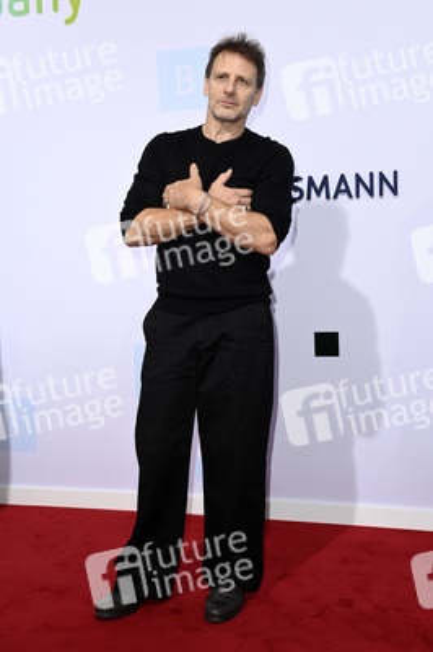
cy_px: 326
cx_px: 216
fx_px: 813
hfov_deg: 29.8
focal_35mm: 45
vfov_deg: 43.6
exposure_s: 1/250
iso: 400
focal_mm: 45
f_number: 6.3
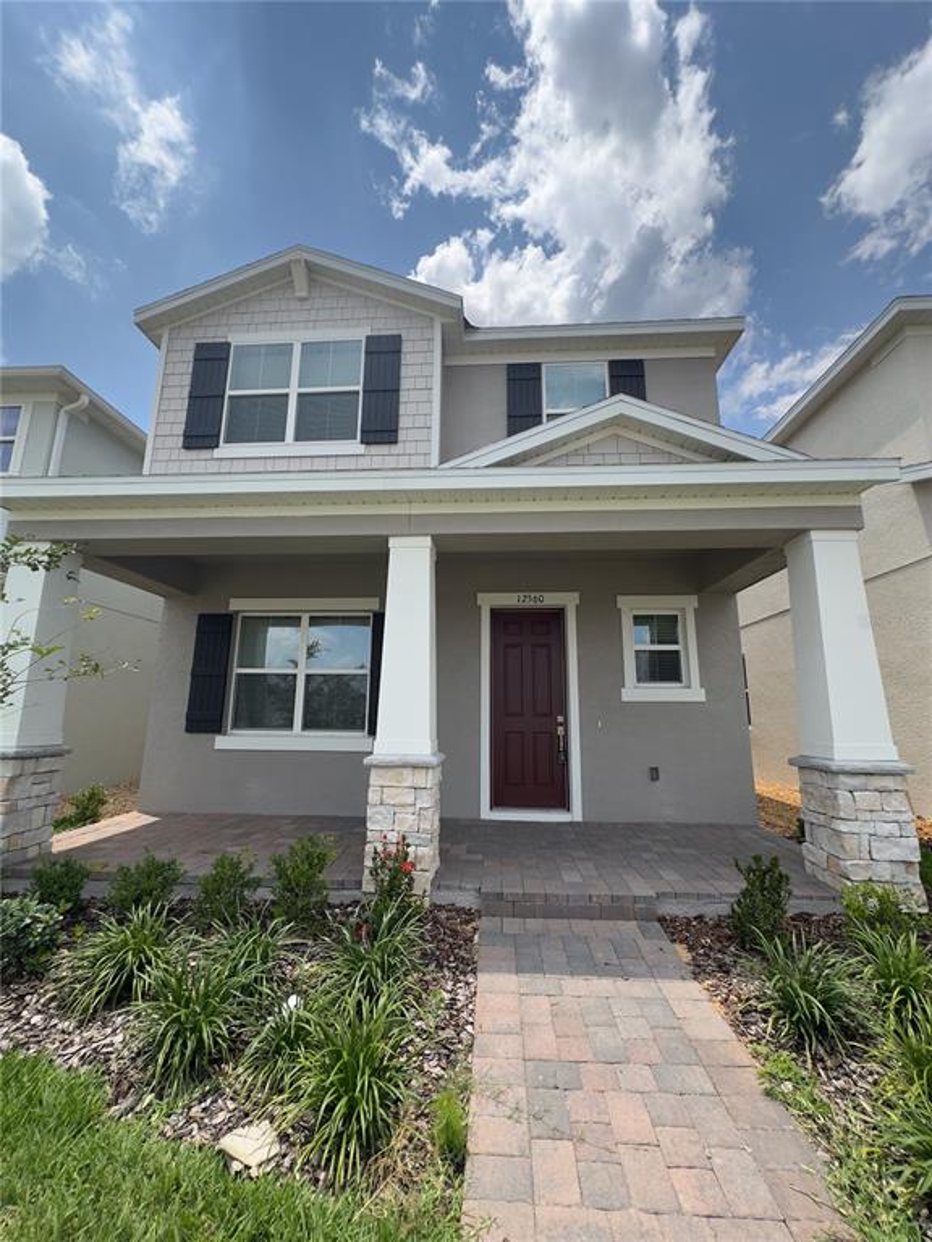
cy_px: 621
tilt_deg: +11.7
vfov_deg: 102.1
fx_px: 503
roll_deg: -1.1
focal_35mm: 14
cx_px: 466
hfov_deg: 85.7
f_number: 2.2
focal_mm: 2.22
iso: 50
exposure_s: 1/1383
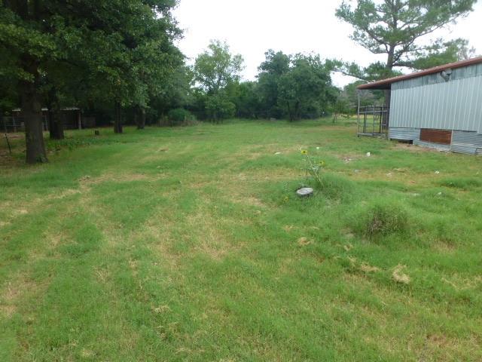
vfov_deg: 56.8
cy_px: 181
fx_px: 334
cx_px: 241
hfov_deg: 71.6
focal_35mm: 24
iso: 100
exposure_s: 1/160
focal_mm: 4.3
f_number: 4
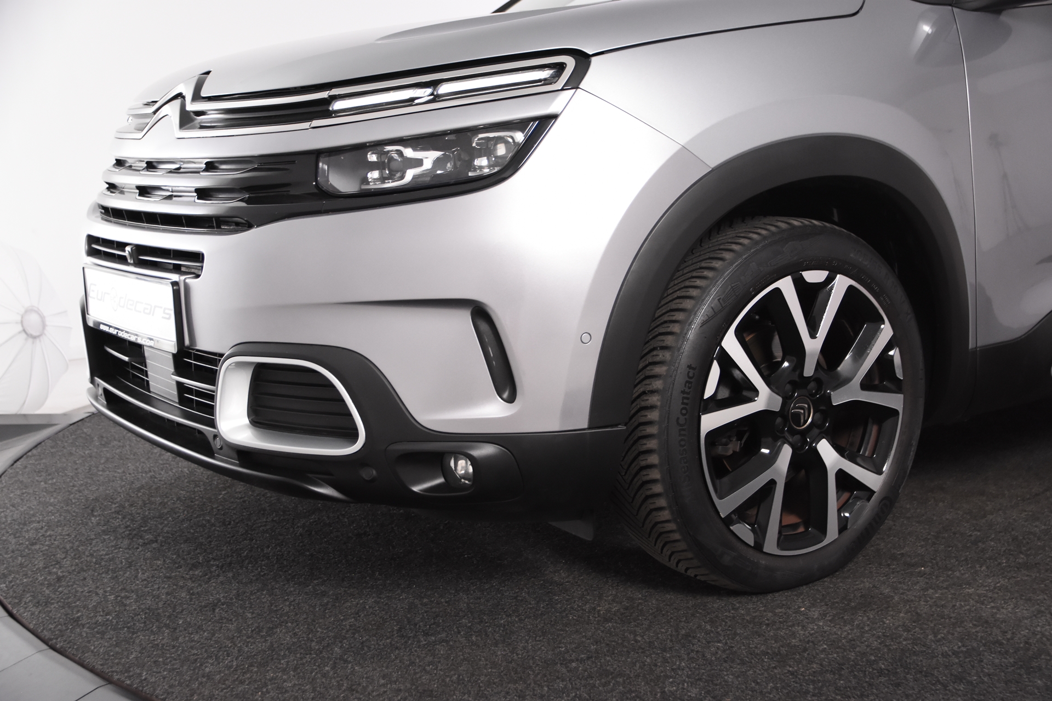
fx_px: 1359
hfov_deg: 42.3
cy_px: 350
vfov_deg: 28.9
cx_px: 526
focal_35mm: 46
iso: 1600
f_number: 4
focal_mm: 31
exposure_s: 1/100
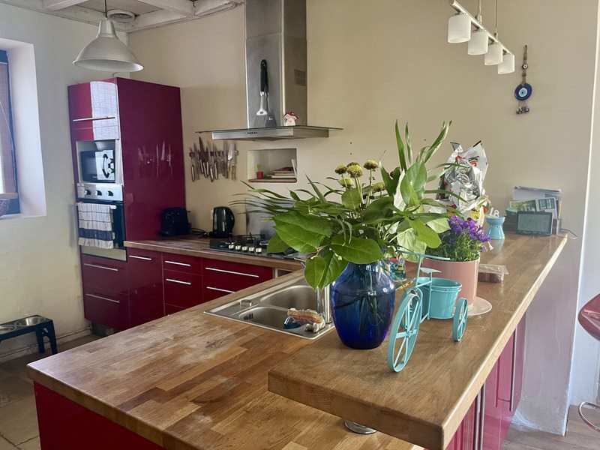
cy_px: 225
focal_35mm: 26
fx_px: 451
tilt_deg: -7.6
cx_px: 300
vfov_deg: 53.1
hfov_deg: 67.3
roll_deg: +1.1
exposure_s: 1/60
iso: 400
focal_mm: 5.1
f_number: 1.6
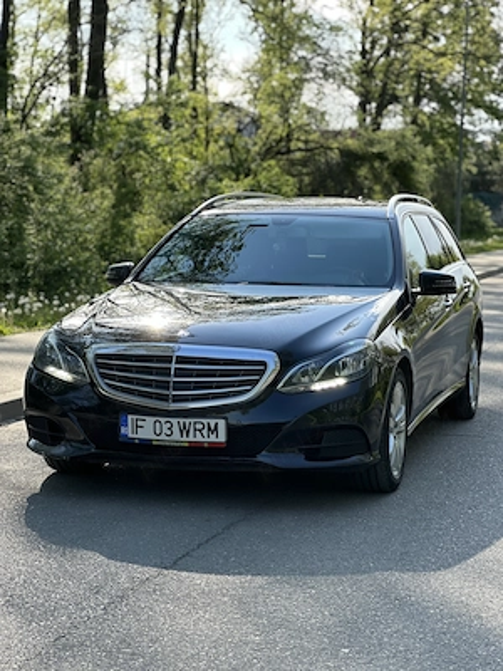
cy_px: 336
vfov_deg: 25.3
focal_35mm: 77
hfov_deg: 19.1
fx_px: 1492
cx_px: 252
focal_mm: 9
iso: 25
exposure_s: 1/160
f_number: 2.8
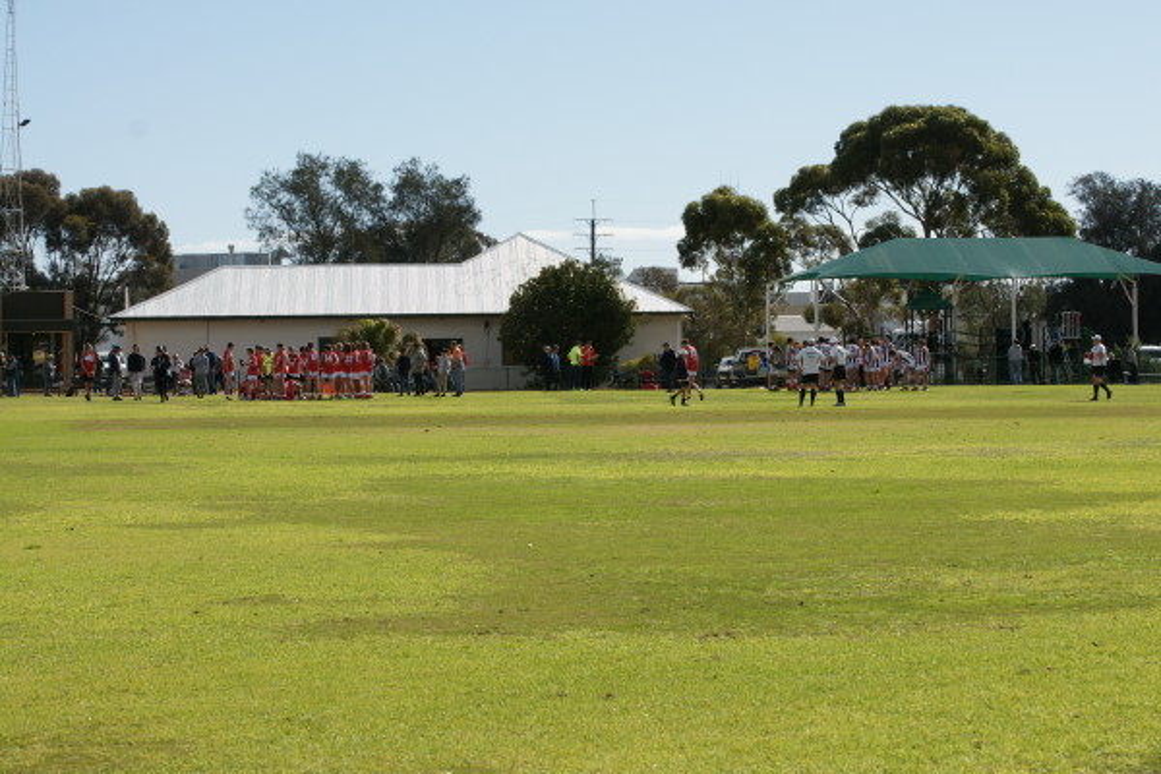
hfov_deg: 19.5
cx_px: 580
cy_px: 387
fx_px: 3386
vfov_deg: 13.0
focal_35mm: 105
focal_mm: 70
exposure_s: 1/500
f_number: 9
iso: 200
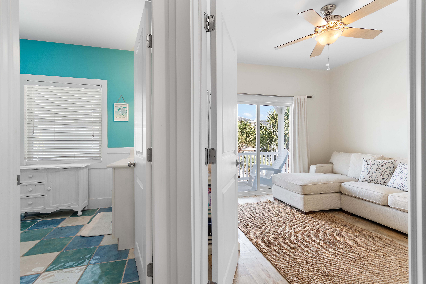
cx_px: 213
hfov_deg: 100.4
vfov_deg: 77.3
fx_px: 177
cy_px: 142
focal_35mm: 15
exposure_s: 1/6
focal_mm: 10
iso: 100
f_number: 4.5
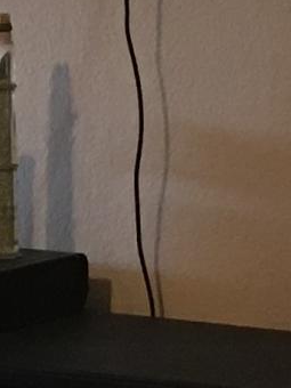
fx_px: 2869
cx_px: 250
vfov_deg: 7.7
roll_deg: -2.0
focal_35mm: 256
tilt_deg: -5.2
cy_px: 193
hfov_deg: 5.8
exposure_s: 1/17
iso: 100
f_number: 2.2
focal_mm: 4.15
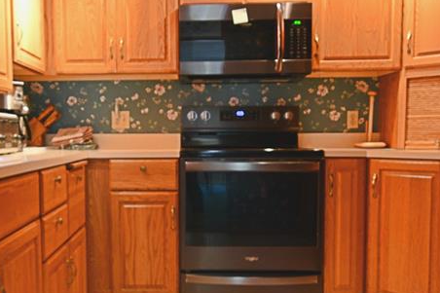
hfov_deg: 55.5
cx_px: 179
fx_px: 415
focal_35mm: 34
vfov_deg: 38.7
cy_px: 171
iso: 800
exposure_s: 1/20
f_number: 3.5
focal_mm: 10
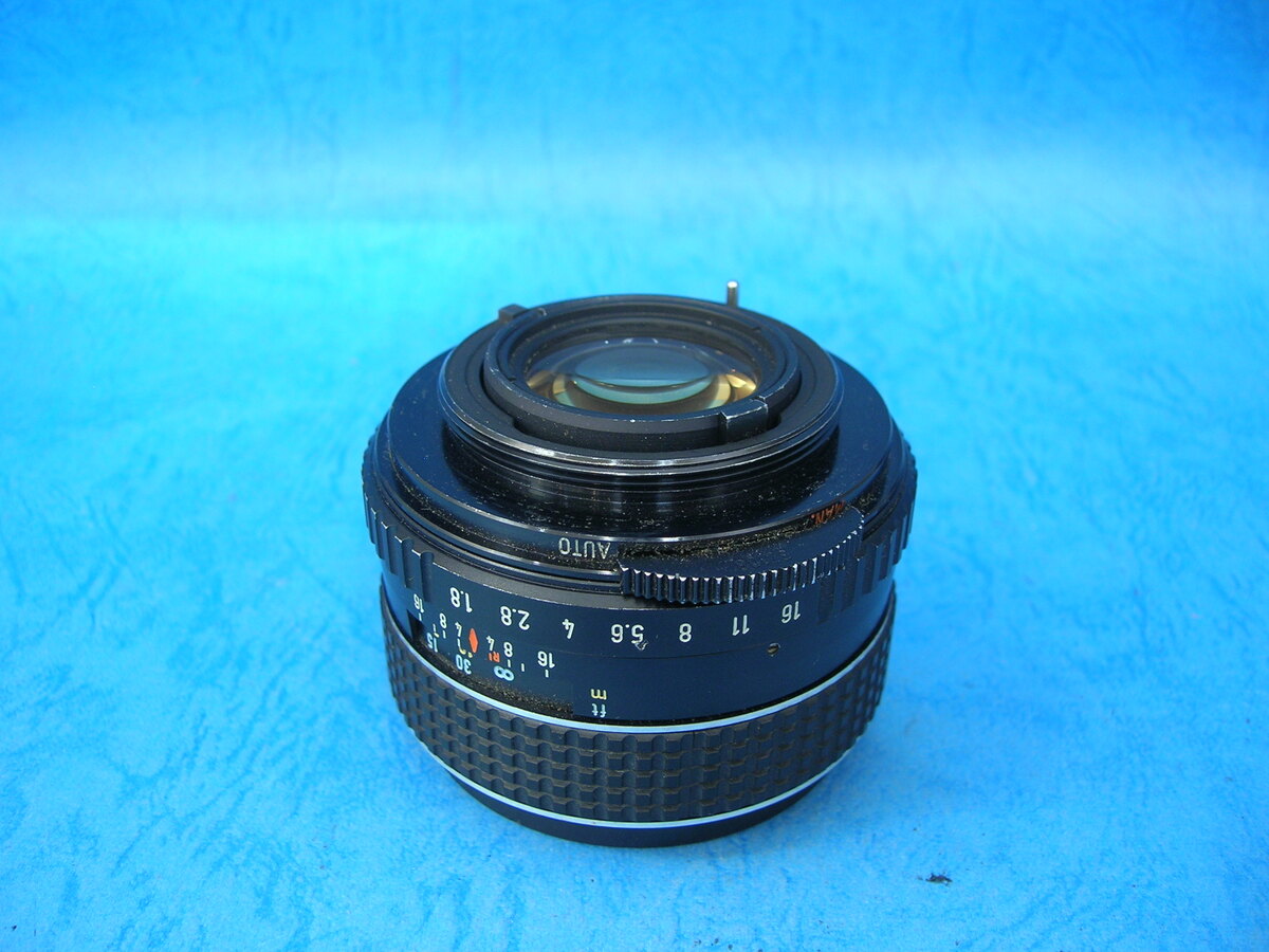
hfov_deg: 54.0
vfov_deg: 41.8
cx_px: 634
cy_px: 476
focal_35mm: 34
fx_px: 1246
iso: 50
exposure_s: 1/4.1
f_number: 2.9
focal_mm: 5.7
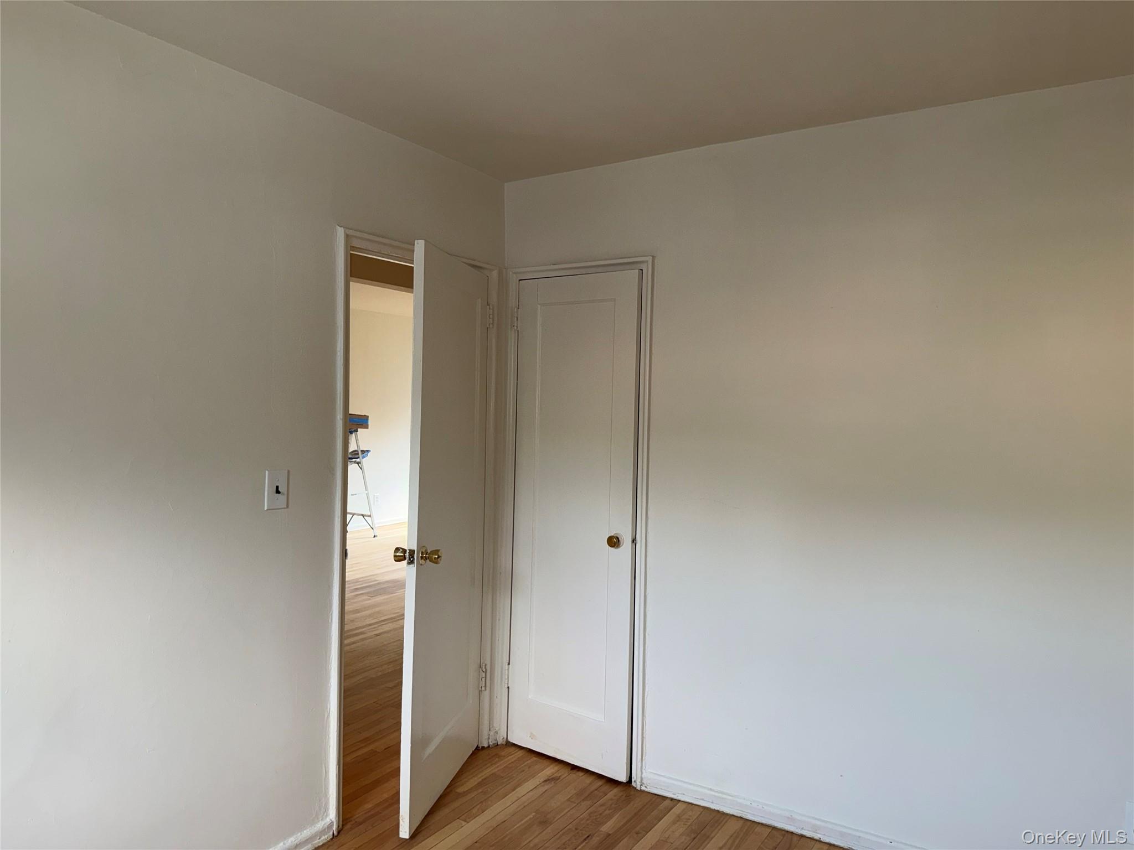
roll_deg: -1.5
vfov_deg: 56.8
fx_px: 786
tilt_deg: -2.0
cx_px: 567
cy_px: 425
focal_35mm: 24
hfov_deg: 71.6
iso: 100
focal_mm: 6.76
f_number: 1.78
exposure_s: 1/49
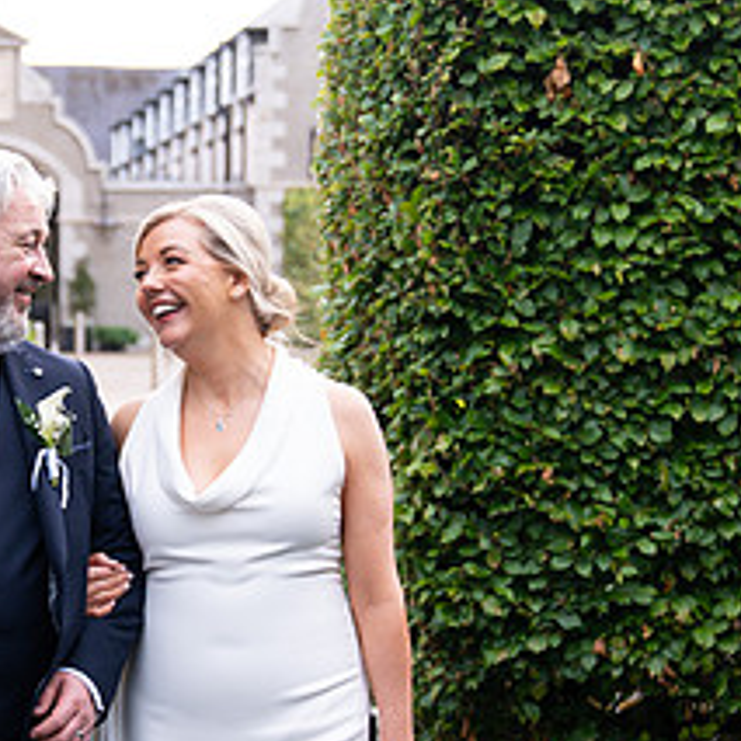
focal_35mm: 88
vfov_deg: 19.7
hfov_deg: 19.5
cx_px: 129
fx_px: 2131
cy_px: 492
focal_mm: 38
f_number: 2.8
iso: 400
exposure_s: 1/200
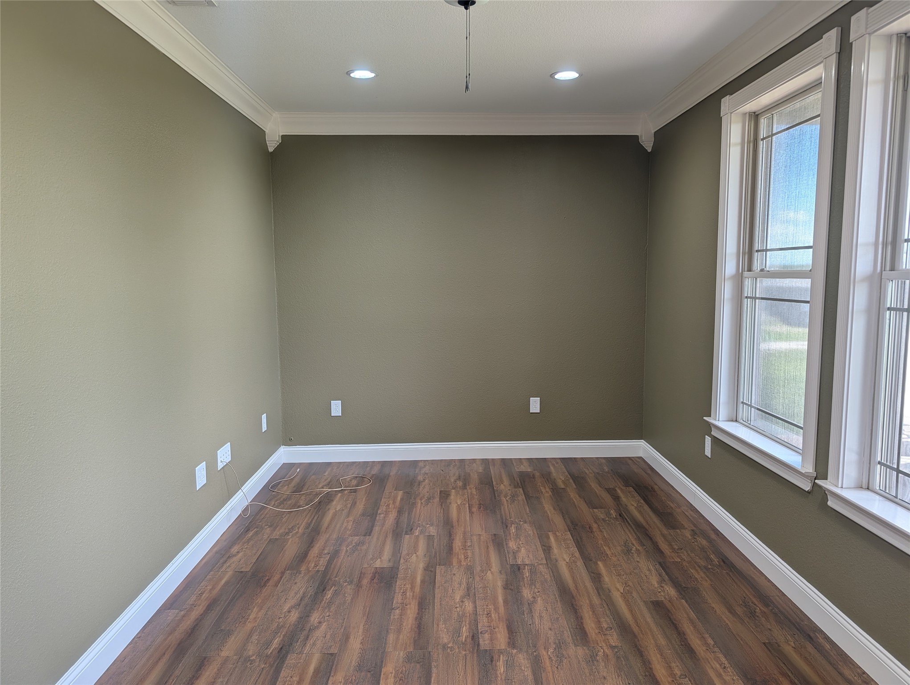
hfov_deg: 71.5
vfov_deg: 56.9
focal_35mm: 24
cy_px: 342
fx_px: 632
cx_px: 455
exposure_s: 1/24
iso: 125
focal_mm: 6.9
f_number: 1.68
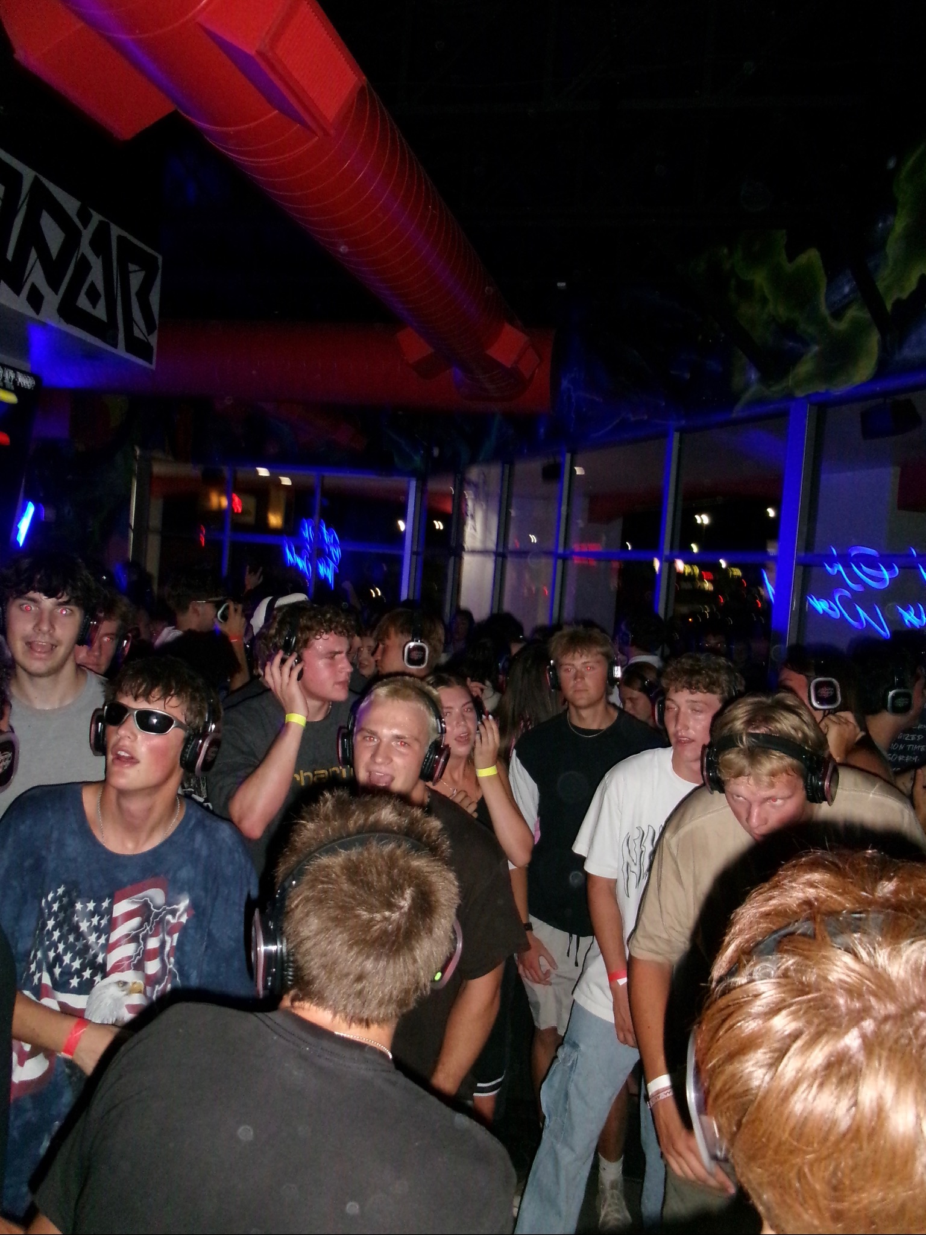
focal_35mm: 28
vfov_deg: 63.4
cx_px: 463
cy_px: 618
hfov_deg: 49.7
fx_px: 999
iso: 800
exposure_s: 1/50
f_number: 3.9
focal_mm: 5.1
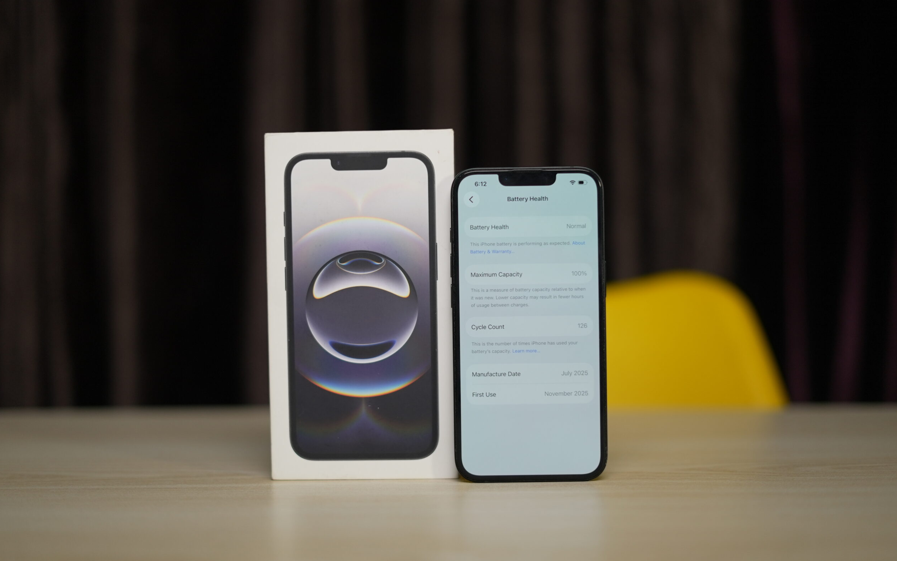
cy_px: 290
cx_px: 444
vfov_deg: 24.9
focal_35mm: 52
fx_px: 1271
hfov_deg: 38.9
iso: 500
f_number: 1.8
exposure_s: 1/100
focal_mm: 50
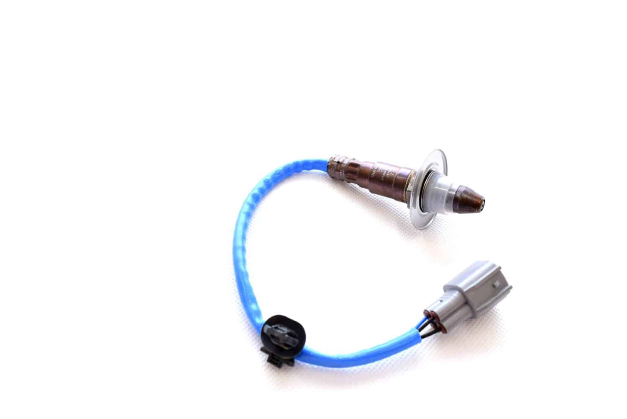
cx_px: 314
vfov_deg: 43.7
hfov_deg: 61.9
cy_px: 210
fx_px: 523
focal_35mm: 30
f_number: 8
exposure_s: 1/250
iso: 400
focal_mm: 20
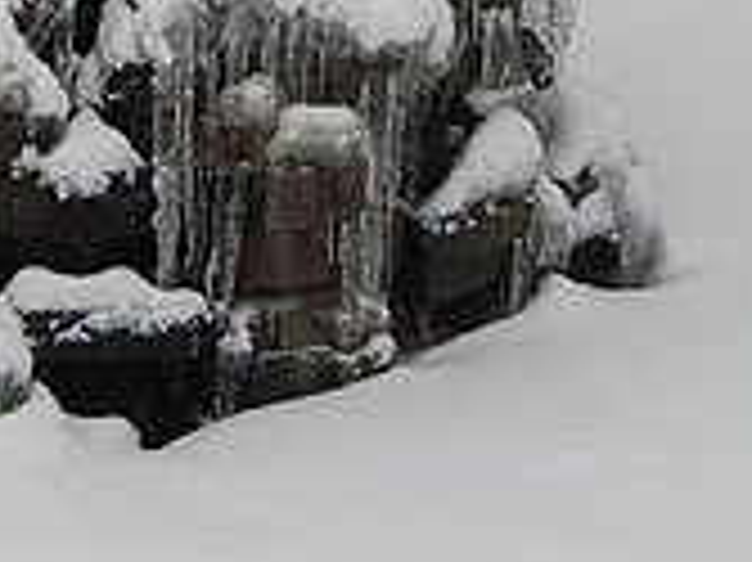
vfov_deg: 12.2
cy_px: -133
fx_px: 2562
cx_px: 99
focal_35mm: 118
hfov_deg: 16.5
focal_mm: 8.4
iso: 64
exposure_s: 1/60
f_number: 4
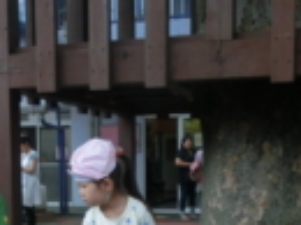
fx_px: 642
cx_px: 127
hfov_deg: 26.3
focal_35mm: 74
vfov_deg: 19.0
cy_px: 251
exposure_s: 1/1000
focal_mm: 4.24
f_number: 3
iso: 250
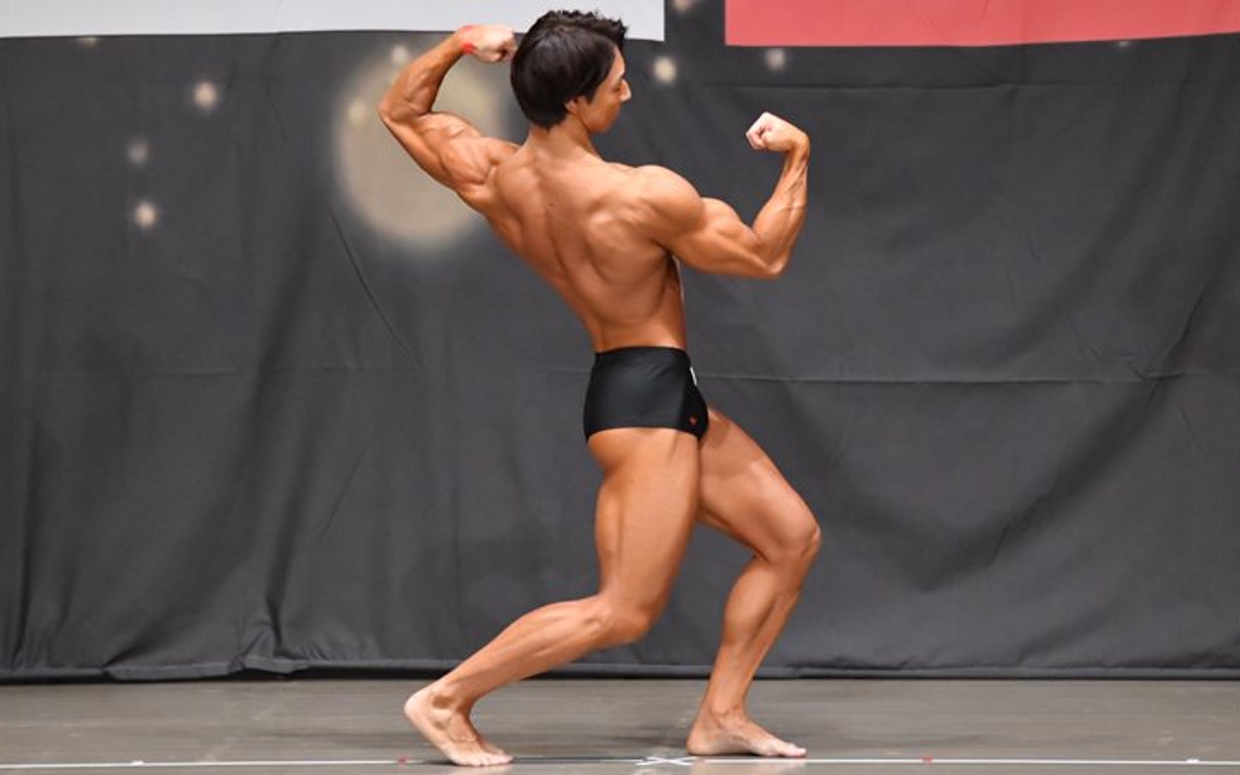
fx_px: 9970
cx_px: 582
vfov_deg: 4.5
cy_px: 360
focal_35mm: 295
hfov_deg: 7.1
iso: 8000
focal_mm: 180
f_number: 5.6
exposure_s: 1/400
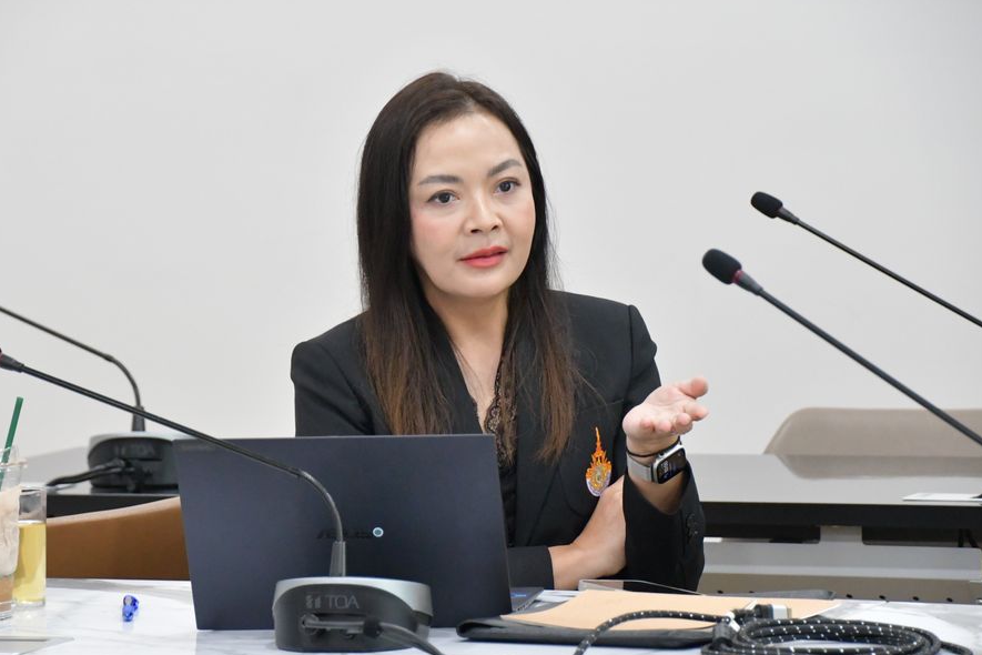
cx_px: 455
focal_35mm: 191
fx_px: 5210
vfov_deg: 7.2
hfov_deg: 10.8
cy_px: 330
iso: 7200
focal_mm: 110
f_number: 5.6
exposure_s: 1/125
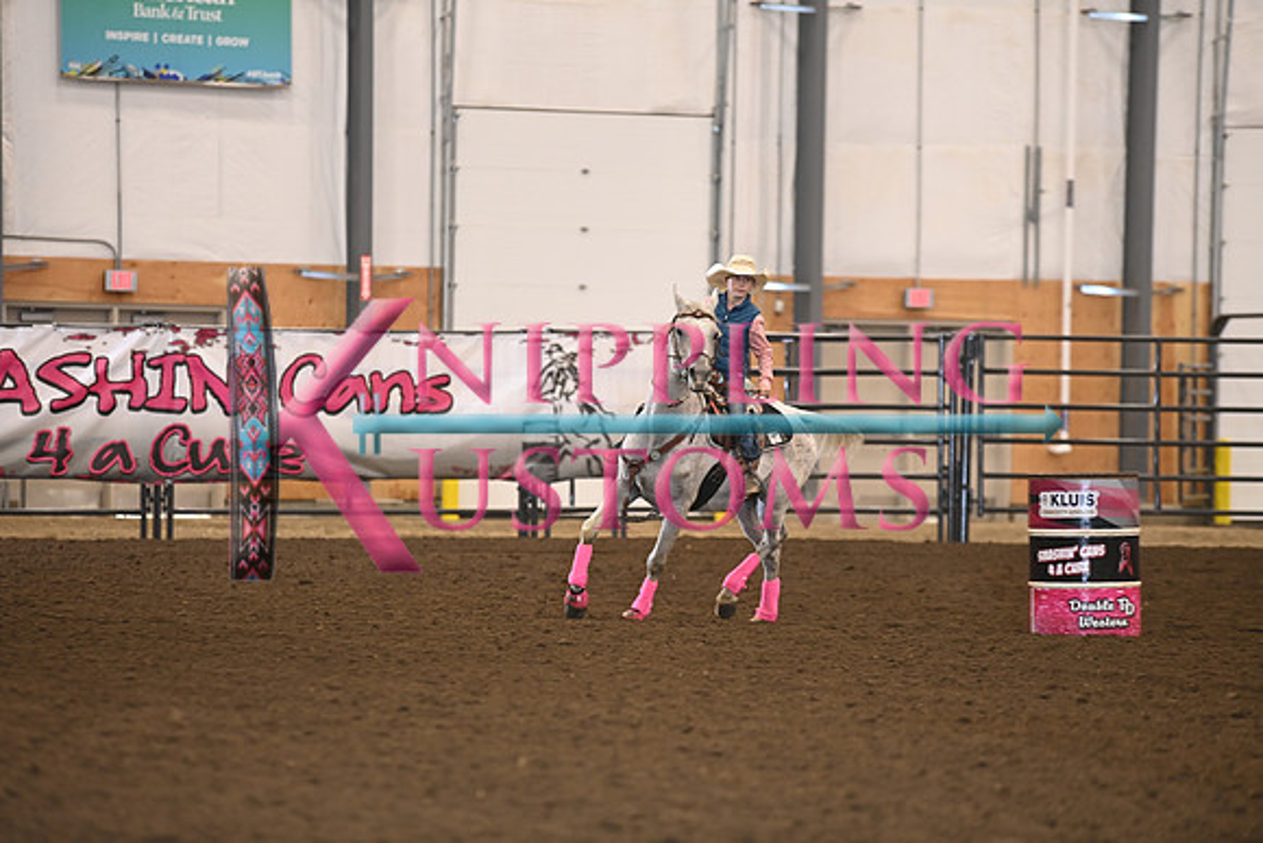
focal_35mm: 200
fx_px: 7018
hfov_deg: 10.3
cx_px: 632
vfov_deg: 6.9
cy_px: 422
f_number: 3.2
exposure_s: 1/250
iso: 1600
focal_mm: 200
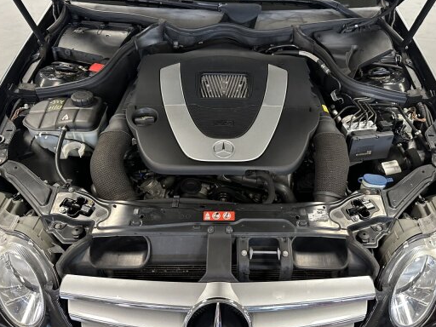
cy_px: 159
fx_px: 378
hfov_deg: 59.9
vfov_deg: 46.8
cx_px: 235
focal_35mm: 30
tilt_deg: -38.8
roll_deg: -1.5
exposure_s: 1/60
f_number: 1.78
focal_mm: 6.86
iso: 500
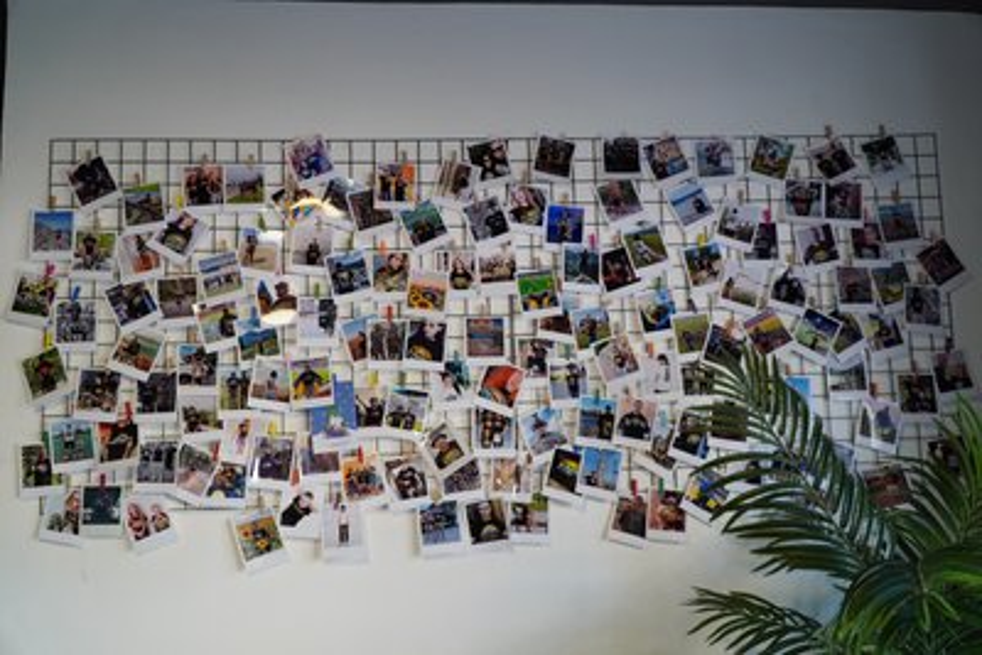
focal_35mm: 30
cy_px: 328
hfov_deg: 61.9
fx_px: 819
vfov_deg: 43.6
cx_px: 491
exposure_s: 1/100
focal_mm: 20
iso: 800
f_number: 4
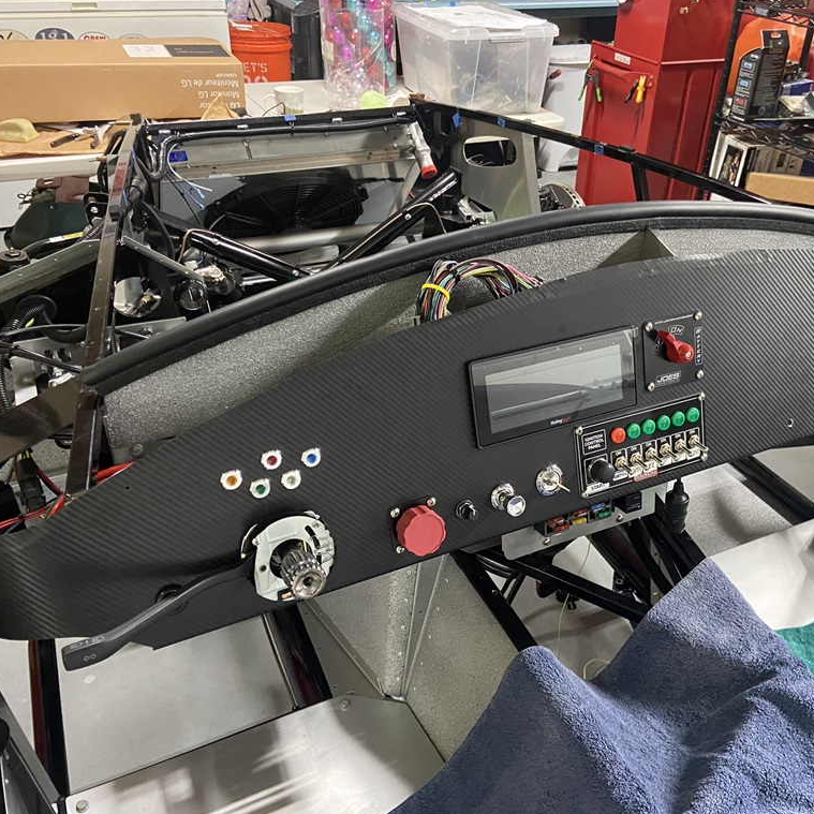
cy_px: 409
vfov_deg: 52.5
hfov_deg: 52.2
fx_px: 825
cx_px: 484
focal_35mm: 31
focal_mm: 4.25
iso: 640
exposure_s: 1/40
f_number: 1.8
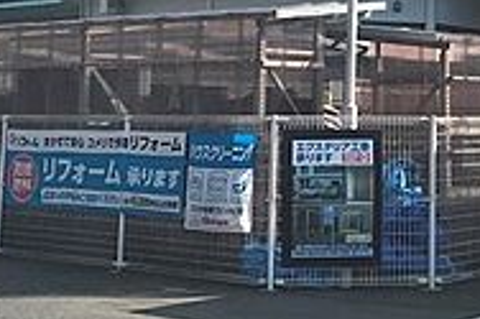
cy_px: -66
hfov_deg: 21.7
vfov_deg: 14.2
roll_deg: +0.3
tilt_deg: +9.1
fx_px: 1239
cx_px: 380
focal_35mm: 93
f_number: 1.8
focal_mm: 3.99
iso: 20
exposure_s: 1/2083
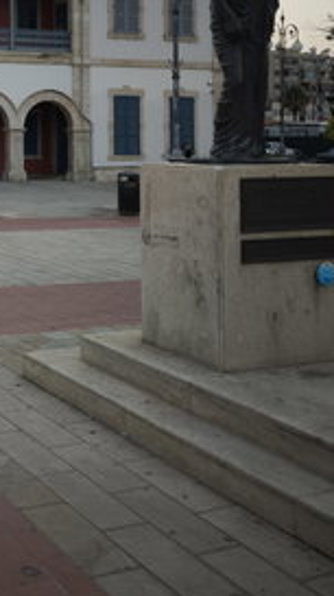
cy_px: 108
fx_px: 774
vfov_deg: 40.2
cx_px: -85
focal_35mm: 49
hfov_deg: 22.2
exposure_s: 1/128
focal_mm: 6.57
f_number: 1.6
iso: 50
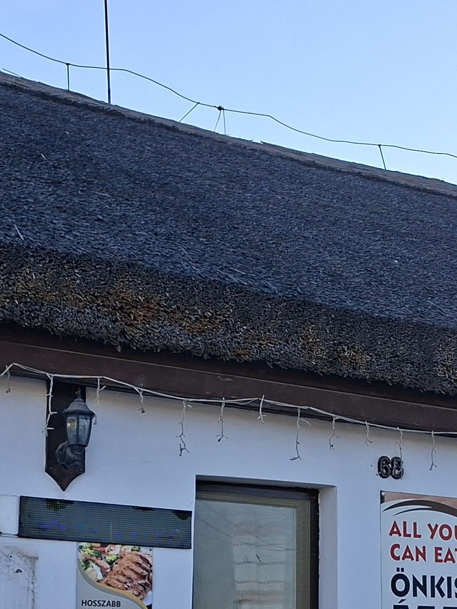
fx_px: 1268
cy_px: 519
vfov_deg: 26.3
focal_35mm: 72
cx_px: 303
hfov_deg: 20.4
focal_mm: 5.54
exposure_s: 1/1387
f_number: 1.8
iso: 50
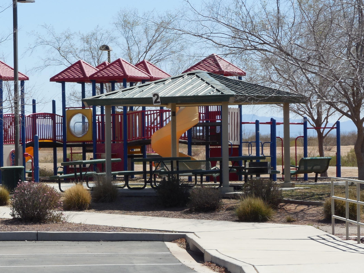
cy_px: 164
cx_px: 136
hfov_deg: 12.7
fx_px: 1630
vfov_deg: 9.6
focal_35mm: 155
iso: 125
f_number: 4.8
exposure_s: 1/800
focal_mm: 19.4
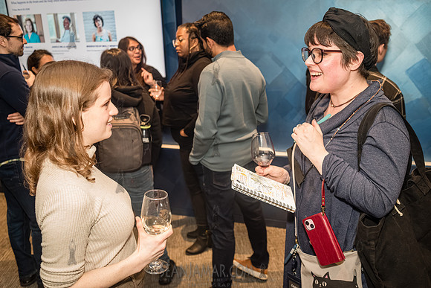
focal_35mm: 35
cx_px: 216
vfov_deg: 37.9
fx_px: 419
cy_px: 144
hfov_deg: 54.4
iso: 5000
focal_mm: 35
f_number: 4.5
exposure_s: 1/250
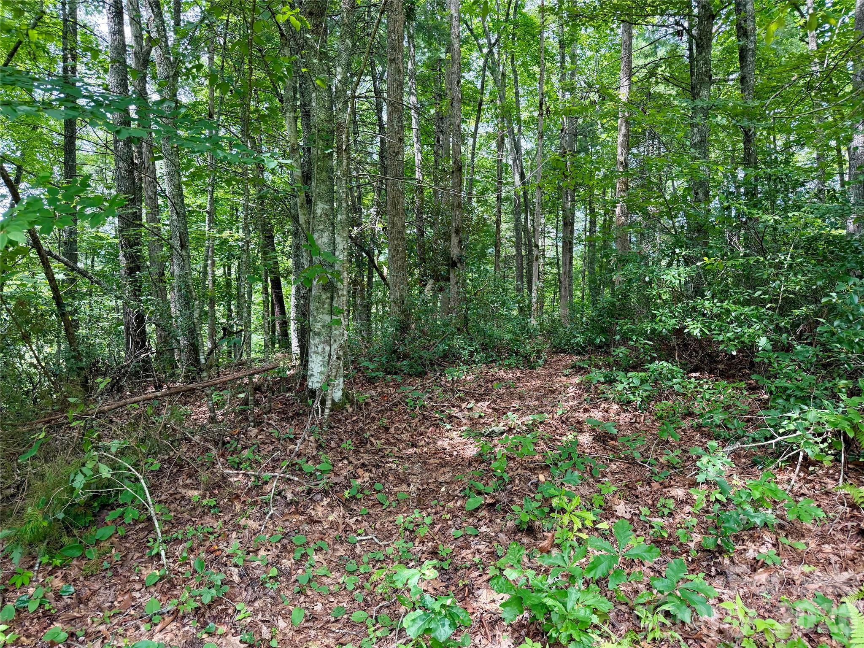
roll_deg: -1.2
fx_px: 599
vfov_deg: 56.8
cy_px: 324
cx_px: 432
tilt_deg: -7.6
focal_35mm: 24
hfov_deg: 71.6
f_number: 1.78
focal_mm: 6.76
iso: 125
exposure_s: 1/201
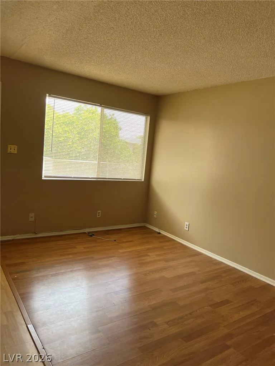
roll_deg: -3.7
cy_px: 183
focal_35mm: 26
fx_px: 275
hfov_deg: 53.1
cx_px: 138
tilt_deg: -6.8
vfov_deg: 67.3
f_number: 1.5
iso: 64
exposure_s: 1/166
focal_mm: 5.7
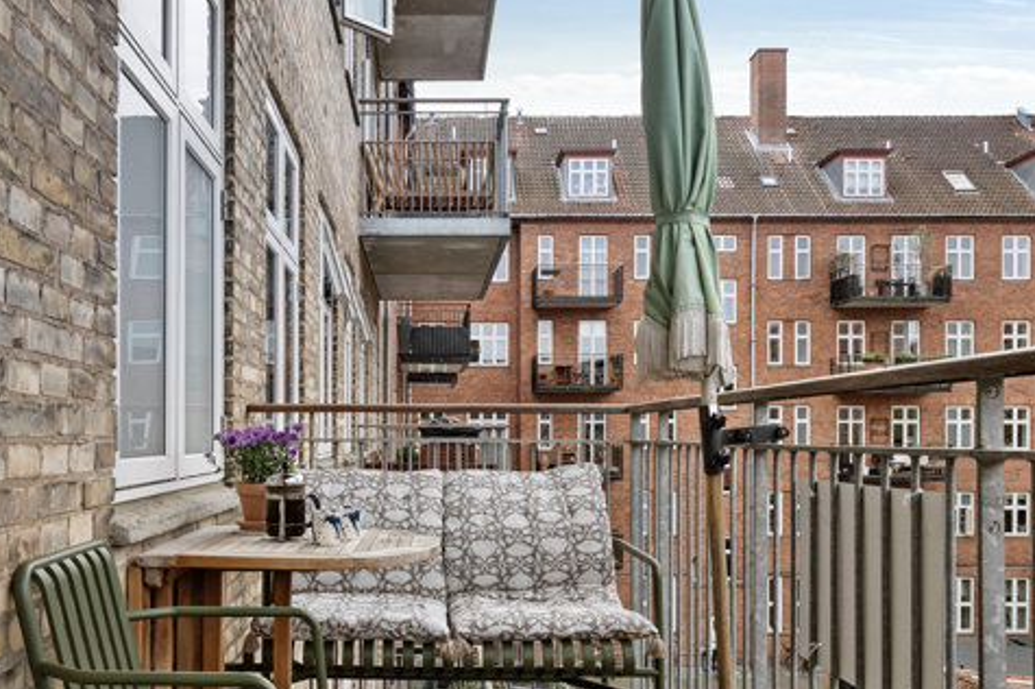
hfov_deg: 58.3
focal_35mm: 32
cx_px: 412
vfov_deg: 40.7
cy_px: 437
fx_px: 919
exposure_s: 1/100
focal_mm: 19
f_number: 10
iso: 160
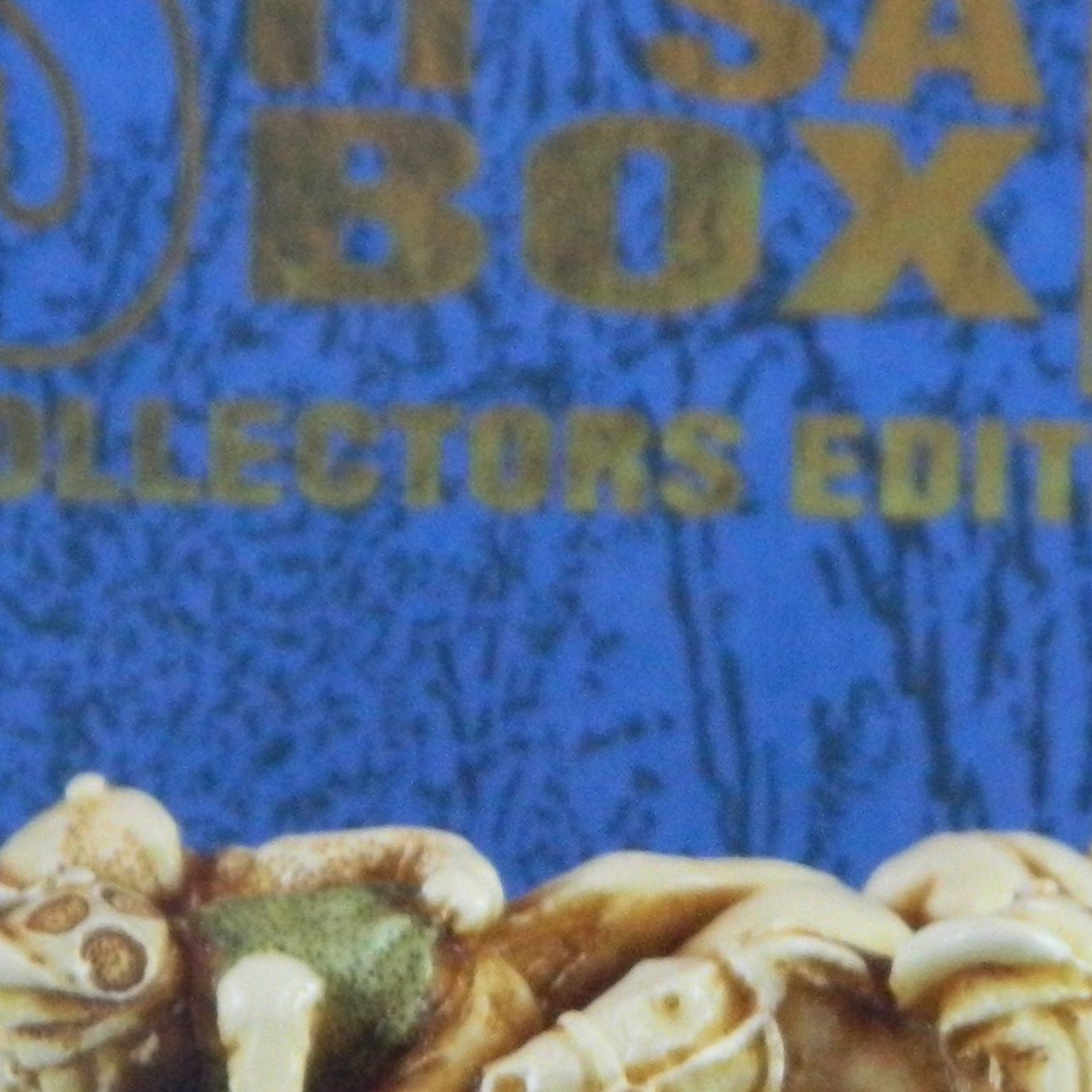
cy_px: 950
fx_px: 9244
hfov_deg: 6.8
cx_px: 657
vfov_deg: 6.7
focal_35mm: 259
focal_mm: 15.1
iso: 400
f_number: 4.2
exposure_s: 1/30
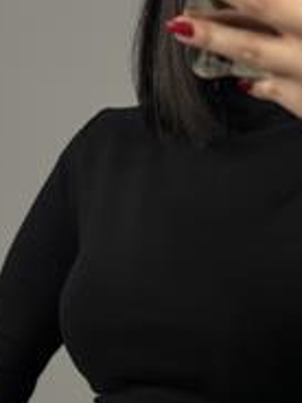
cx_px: 166
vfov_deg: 17.9
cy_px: 380
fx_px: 1256
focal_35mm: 108
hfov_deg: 13.7
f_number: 1.78
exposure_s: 1/100
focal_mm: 6.86
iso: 80
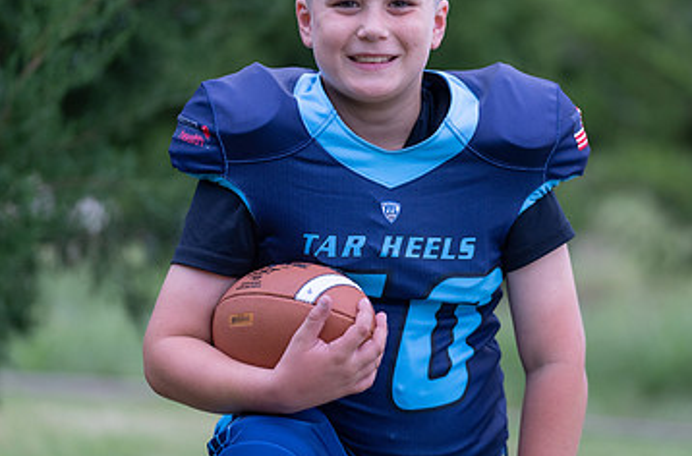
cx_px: 413
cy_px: 191
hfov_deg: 8.9
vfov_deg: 5.9
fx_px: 4444
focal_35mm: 232
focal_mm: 137
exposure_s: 1/320
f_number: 2.8
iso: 640
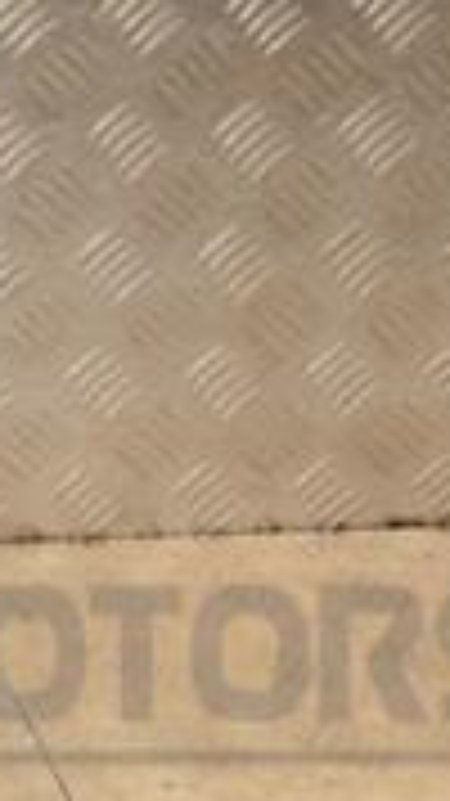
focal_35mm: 127
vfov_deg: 16.6
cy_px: 54
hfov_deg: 8.5
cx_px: -724
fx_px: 2697
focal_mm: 24
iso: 800
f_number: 5
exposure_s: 1/200
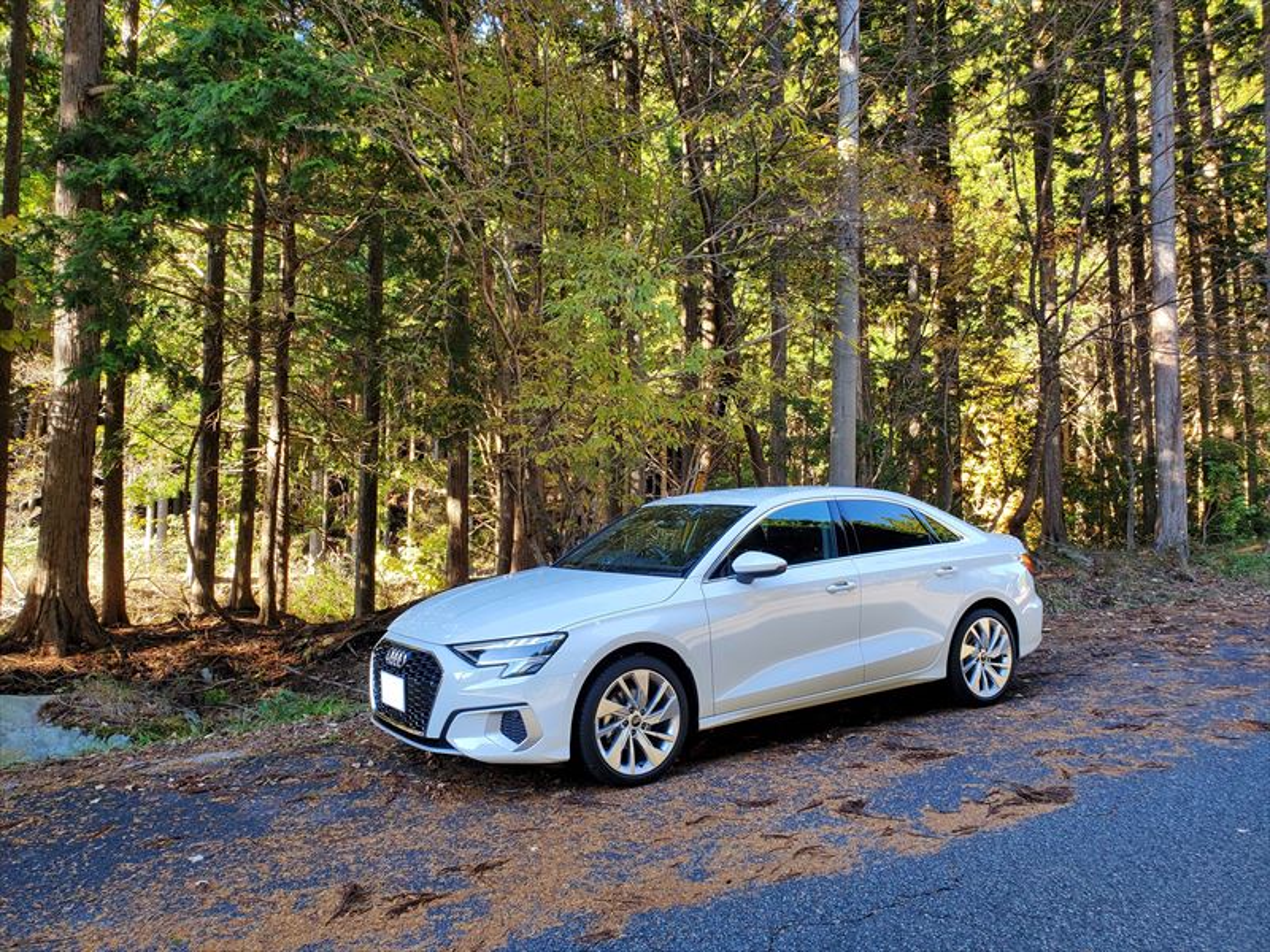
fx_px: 954
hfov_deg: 67.3
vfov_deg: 53.1
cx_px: 635
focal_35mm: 26
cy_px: 476
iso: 100
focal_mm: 4.3
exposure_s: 1/120
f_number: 2.4
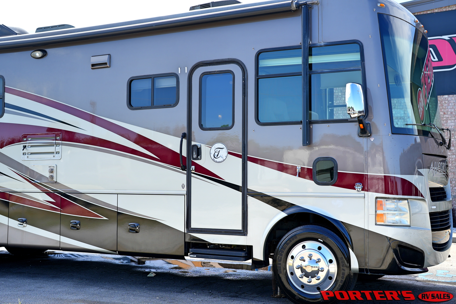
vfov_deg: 27.0
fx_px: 633
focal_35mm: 50
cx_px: 228
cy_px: 152
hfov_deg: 39.6
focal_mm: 50
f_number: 3.5
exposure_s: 1/400
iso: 100
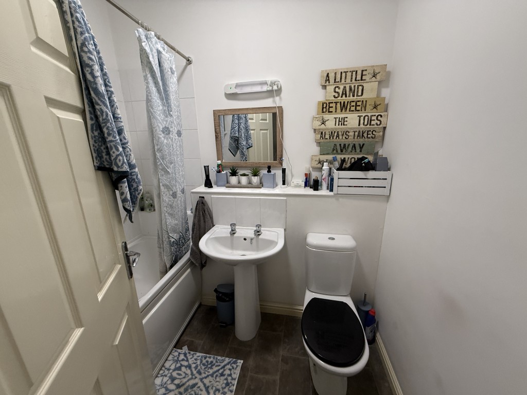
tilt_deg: -15.2
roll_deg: +1.6
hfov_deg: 102.1
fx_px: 213
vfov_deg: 85.7
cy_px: 198
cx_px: 264
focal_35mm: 14
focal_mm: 2.22
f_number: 2.2
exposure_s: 1/100
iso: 250
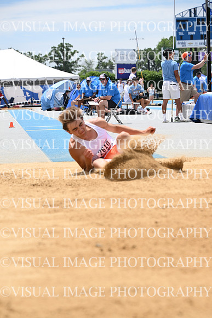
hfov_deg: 15.5
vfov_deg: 23.1
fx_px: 777
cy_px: 159
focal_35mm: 88
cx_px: 106
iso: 250
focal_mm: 88
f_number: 4.5
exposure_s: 1/2500
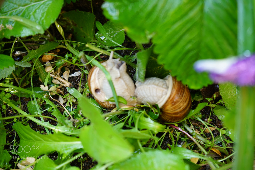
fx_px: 305
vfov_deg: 31.2
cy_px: 85
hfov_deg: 45.4
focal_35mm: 43
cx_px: 128
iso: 400
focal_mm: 43
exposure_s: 1/60
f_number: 6.3
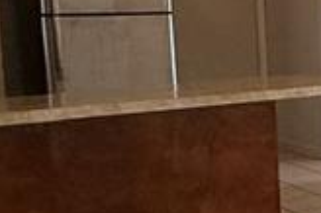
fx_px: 811
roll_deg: +0.3
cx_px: 622
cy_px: 84
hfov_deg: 17.1
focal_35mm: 91
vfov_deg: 15.0
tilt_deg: -7.2
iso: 200
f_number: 2.2
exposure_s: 1/120
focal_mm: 2.22
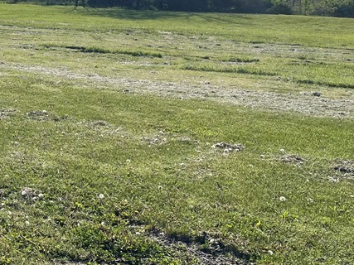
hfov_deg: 28.9
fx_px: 613
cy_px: 17
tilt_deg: -4.1
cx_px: -42
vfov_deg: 23.6
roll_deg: -2.3
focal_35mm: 60
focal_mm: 5.1
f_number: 1.6
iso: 32
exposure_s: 1/5376
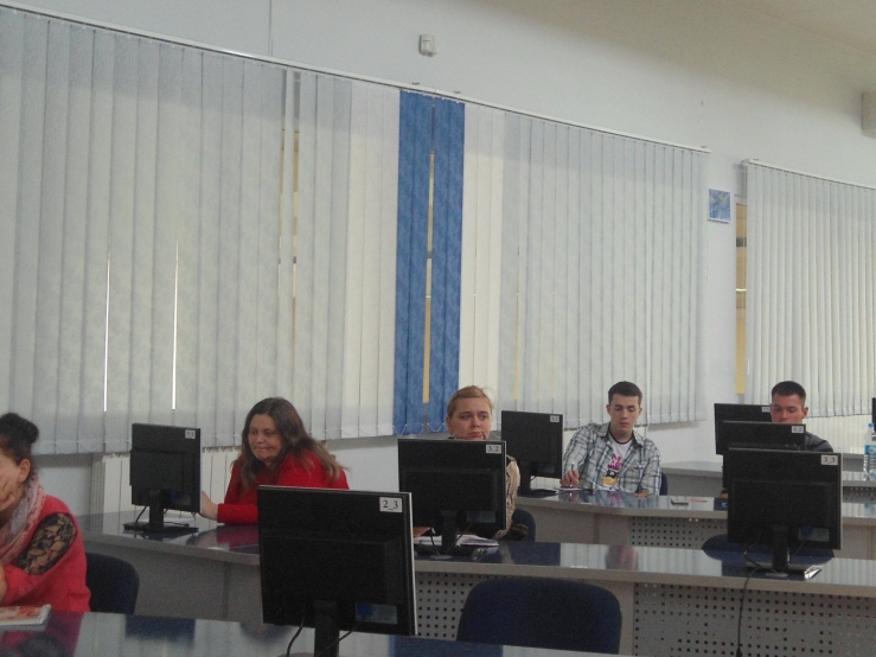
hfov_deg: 31.4
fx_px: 1543
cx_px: 584
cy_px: 260
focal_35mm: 61
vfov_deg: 24.0
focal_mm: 7.9
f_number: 3.5
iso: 200
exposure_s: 1/50
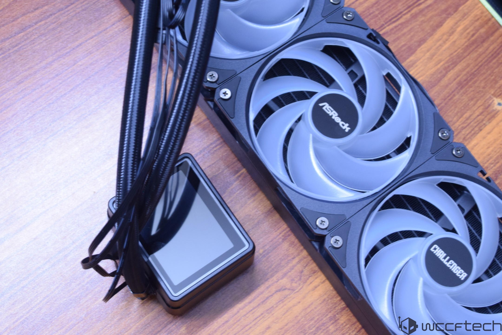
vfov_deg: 25.8
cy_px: 168
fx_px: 732
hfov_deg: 37.9
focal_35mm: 52
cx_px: 251
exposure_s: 1/8
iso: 1600
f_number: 8
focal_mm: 35
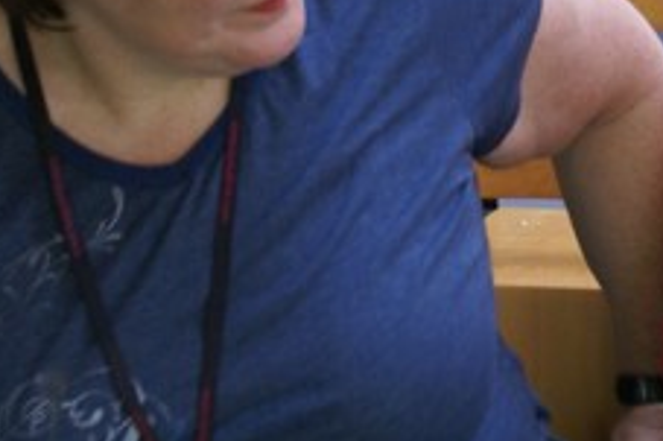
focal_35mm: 209
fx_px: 3838
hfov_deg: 9.8
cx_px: 628
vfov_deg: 6.6
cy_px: 108
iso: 400
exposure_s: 1/25
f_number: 5.6
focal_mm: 45
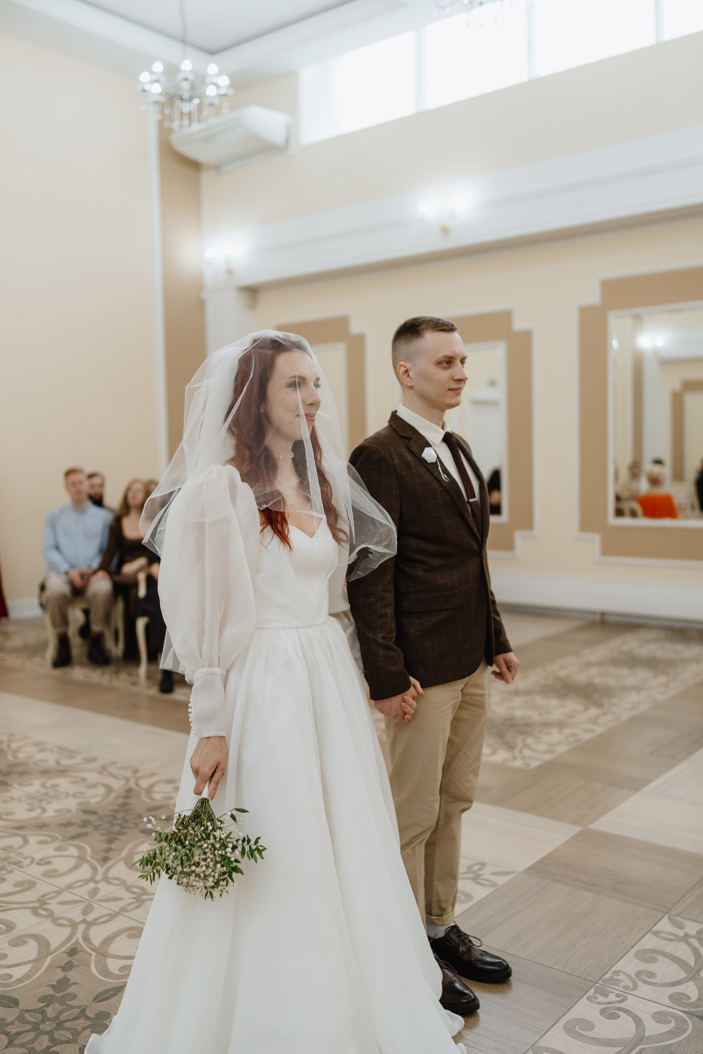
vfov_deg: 54.4
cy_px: 527
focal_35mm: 35
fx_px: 1025
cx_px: 352
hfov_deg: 37.9
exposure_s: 1/1000
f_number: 1.4
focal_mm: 35
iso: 800
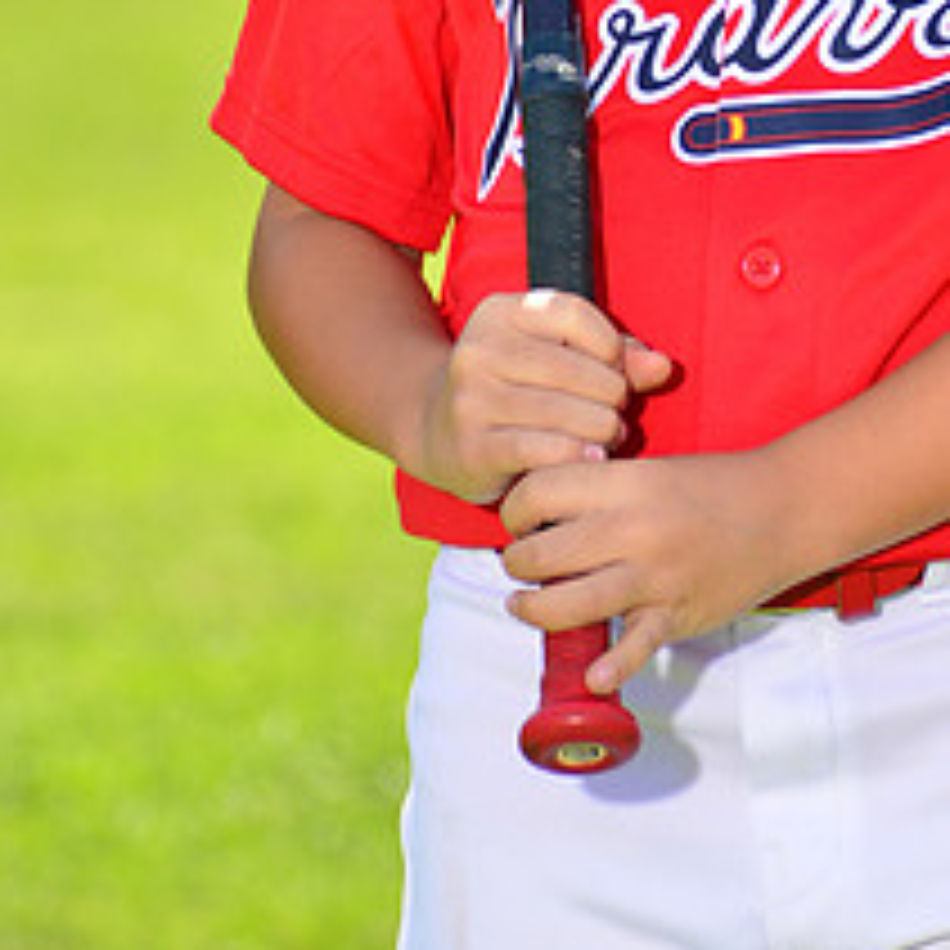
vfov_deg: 4.4
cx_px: 705
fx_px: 12327
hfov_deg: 4.4
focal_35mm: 397
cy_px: -239
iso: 200
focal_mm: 170
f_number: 8
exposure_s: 1/250
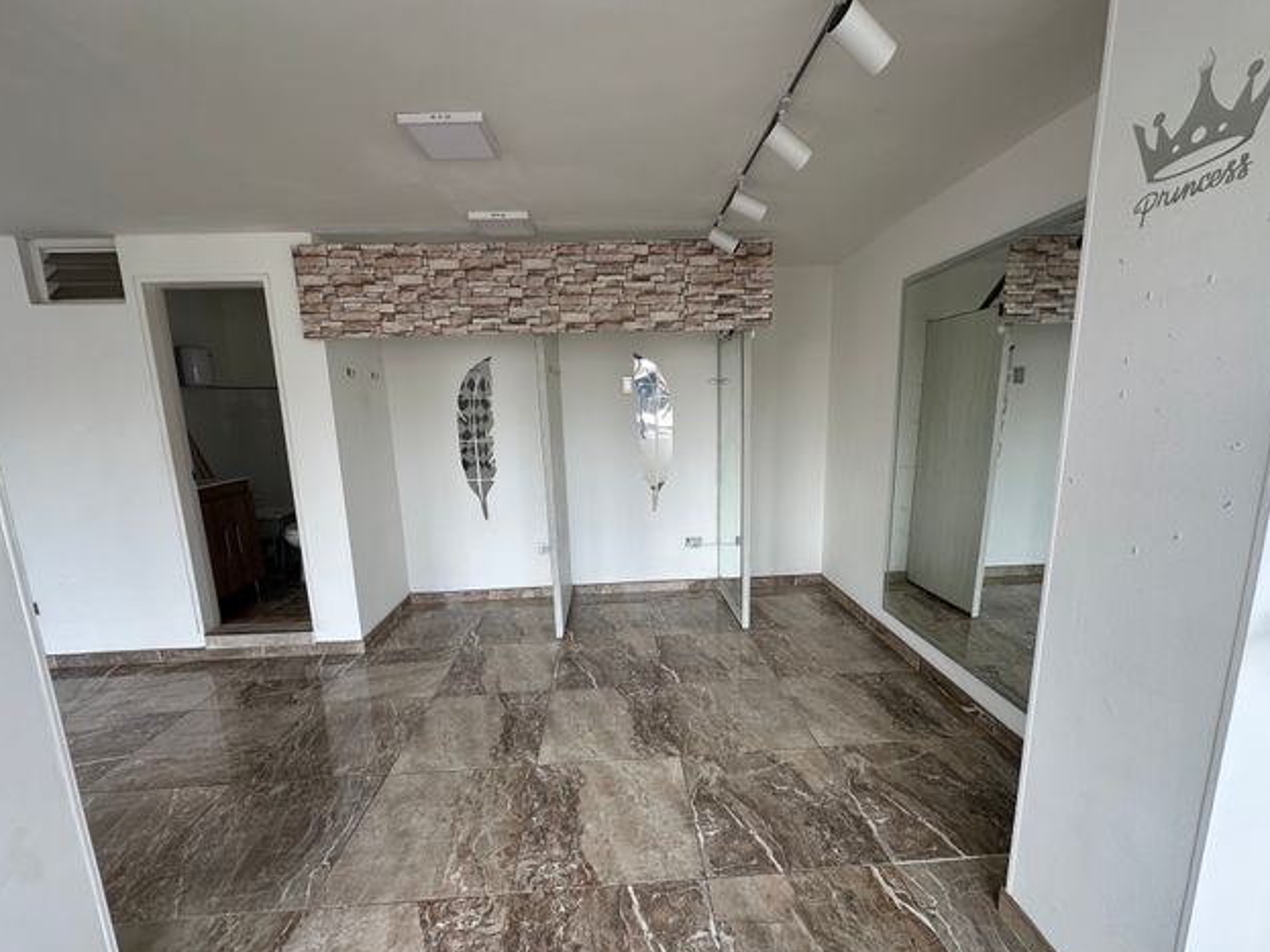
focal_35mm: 15
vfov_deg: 81.6
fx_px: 550
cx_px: 641
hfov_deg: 98.2
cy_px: 508
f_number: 2.2
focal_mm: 2.22
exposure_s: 1/112
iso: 40
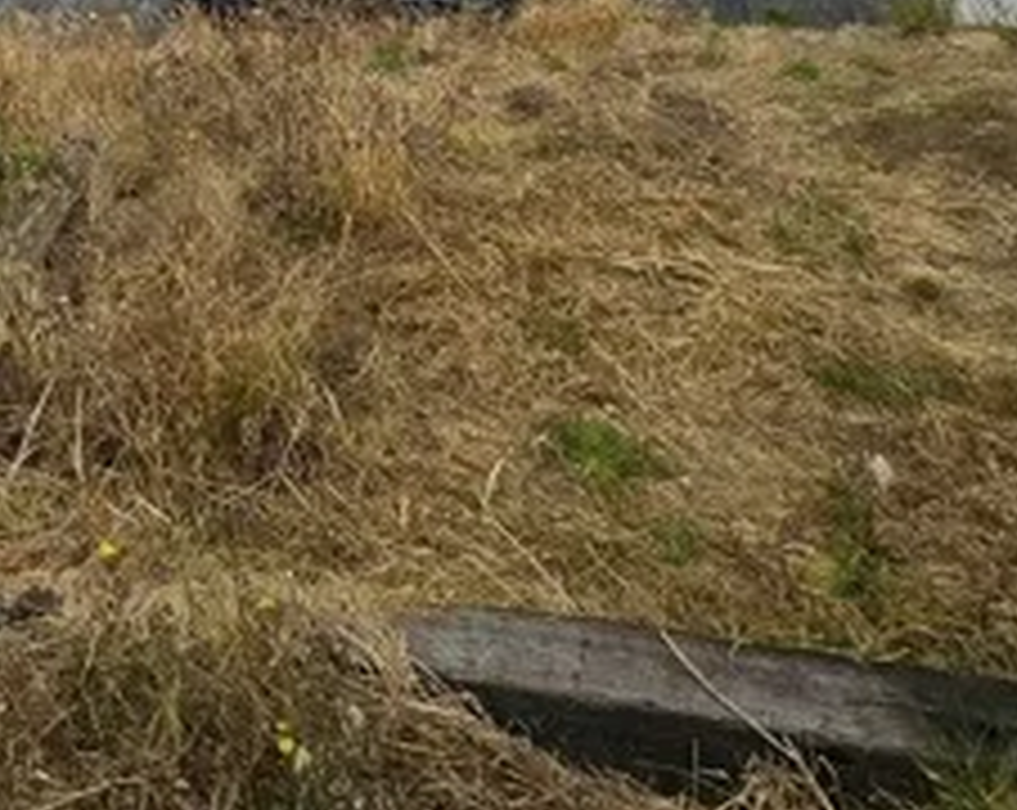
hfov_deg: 42.1
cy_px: -405
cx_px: -45
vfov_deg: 27.8
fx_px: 1082
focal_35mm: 36
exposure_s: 1/1090
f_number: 2.2
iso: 32
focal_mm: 1.74
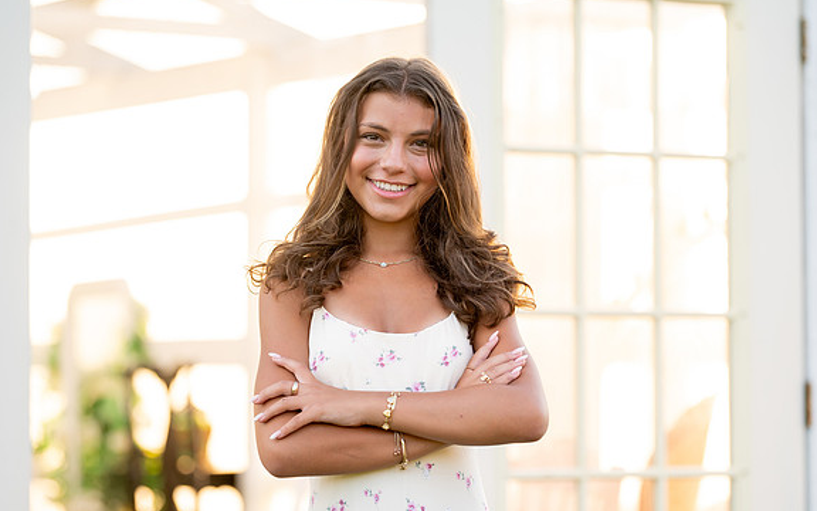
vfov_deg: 8.8
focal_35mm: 149
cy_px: 285
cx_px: 436
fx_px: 3318
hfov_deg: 14.0
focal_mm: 135
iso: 320
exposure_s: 1/400
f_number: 3.2
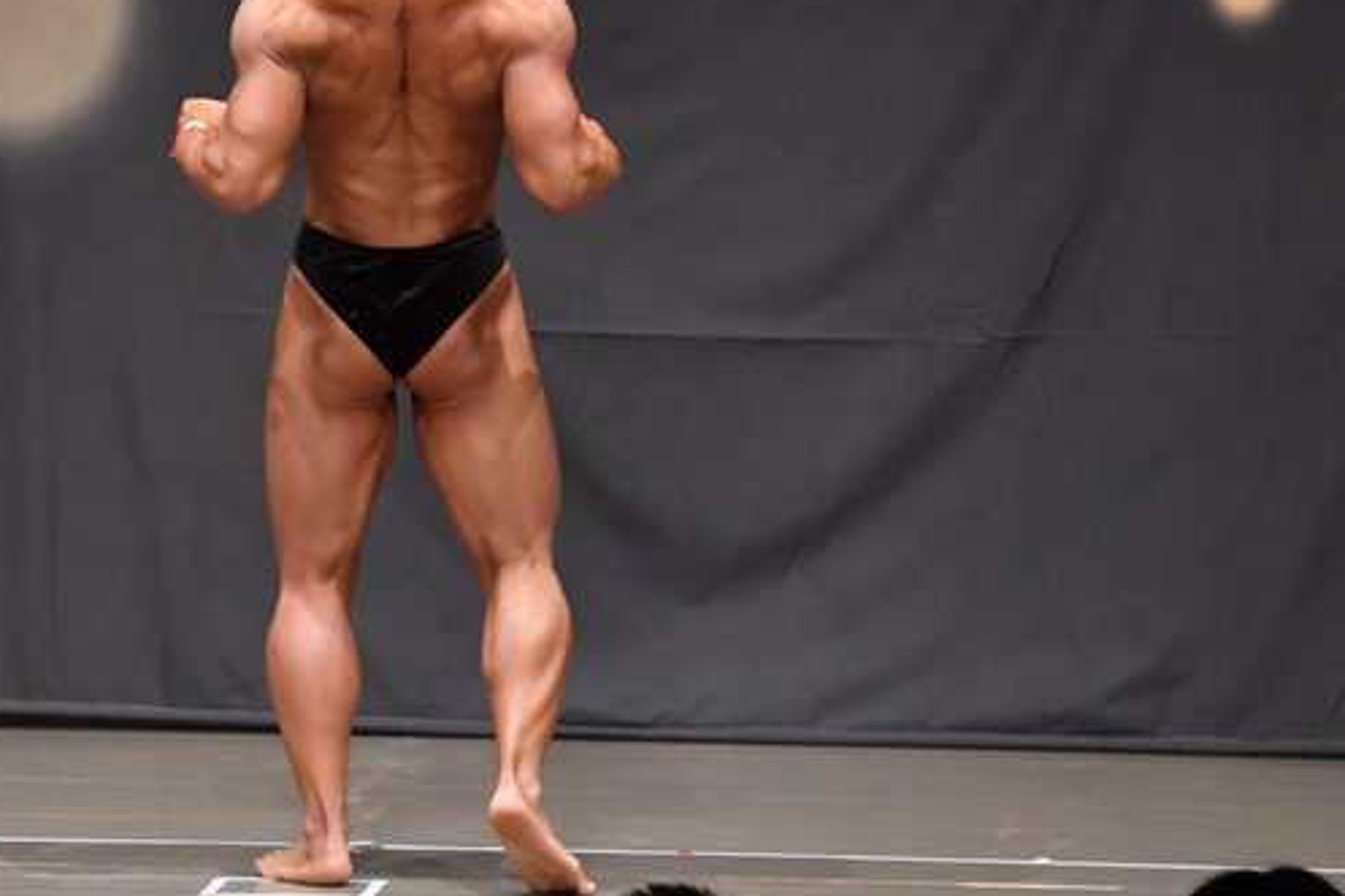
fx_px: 13109
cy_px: 292
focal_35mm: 351
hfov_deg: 5.9
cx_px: 359
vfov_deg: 3.9
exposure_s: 1/400
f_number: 5.6
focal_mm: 150
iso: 6400
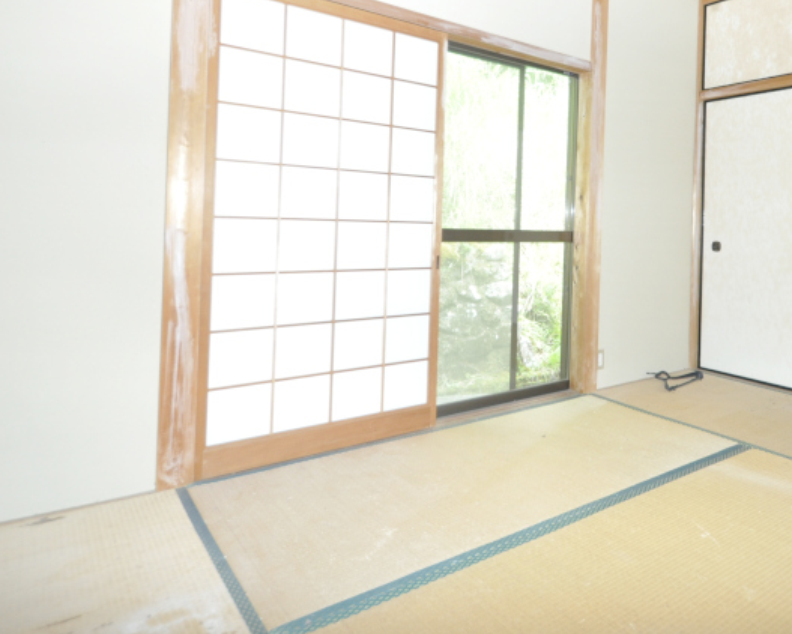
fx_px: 563
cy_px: 215
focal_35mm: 24
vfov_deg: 57.6
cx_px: 547
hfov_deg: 67.7
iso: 800
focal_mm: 10
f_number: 4
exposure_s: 1/60
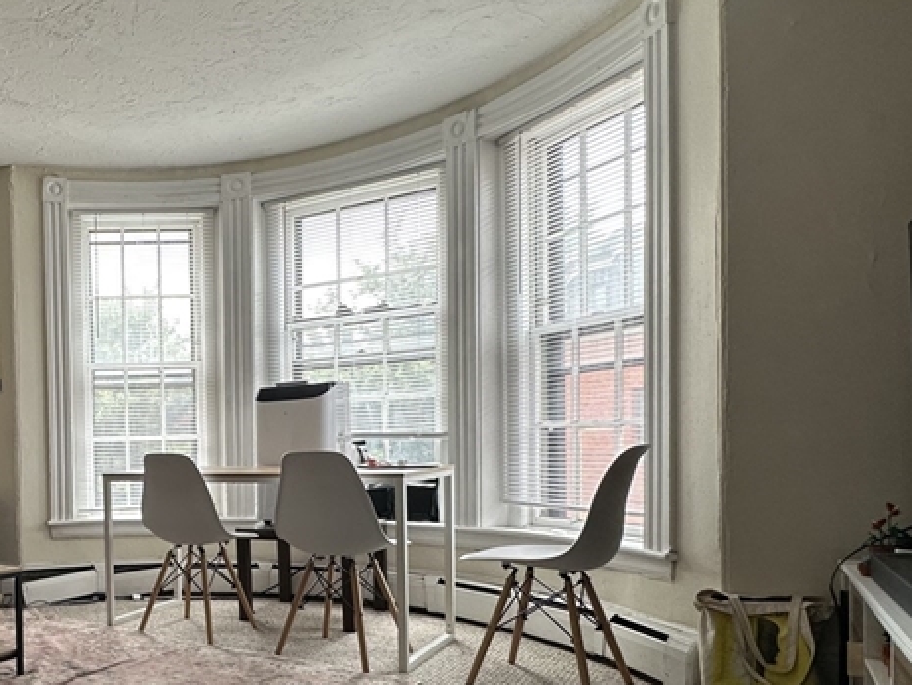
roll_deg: +0.8
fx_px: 817
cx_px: 77
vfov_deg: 44.5
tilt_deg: -1.2
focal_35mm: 31
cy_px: 480
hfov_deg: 51.0
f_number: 2.2
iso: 64
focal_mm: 2.22
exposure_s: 1/99
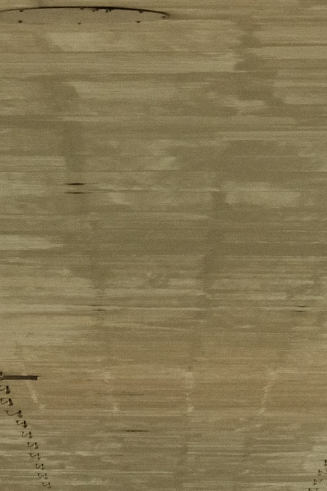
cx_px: 181
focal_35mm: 429
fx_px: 5847
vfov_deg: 4.8
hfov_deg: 3.2
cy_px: 351
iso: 800
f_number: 3.6
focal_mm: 56
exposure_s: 1/250
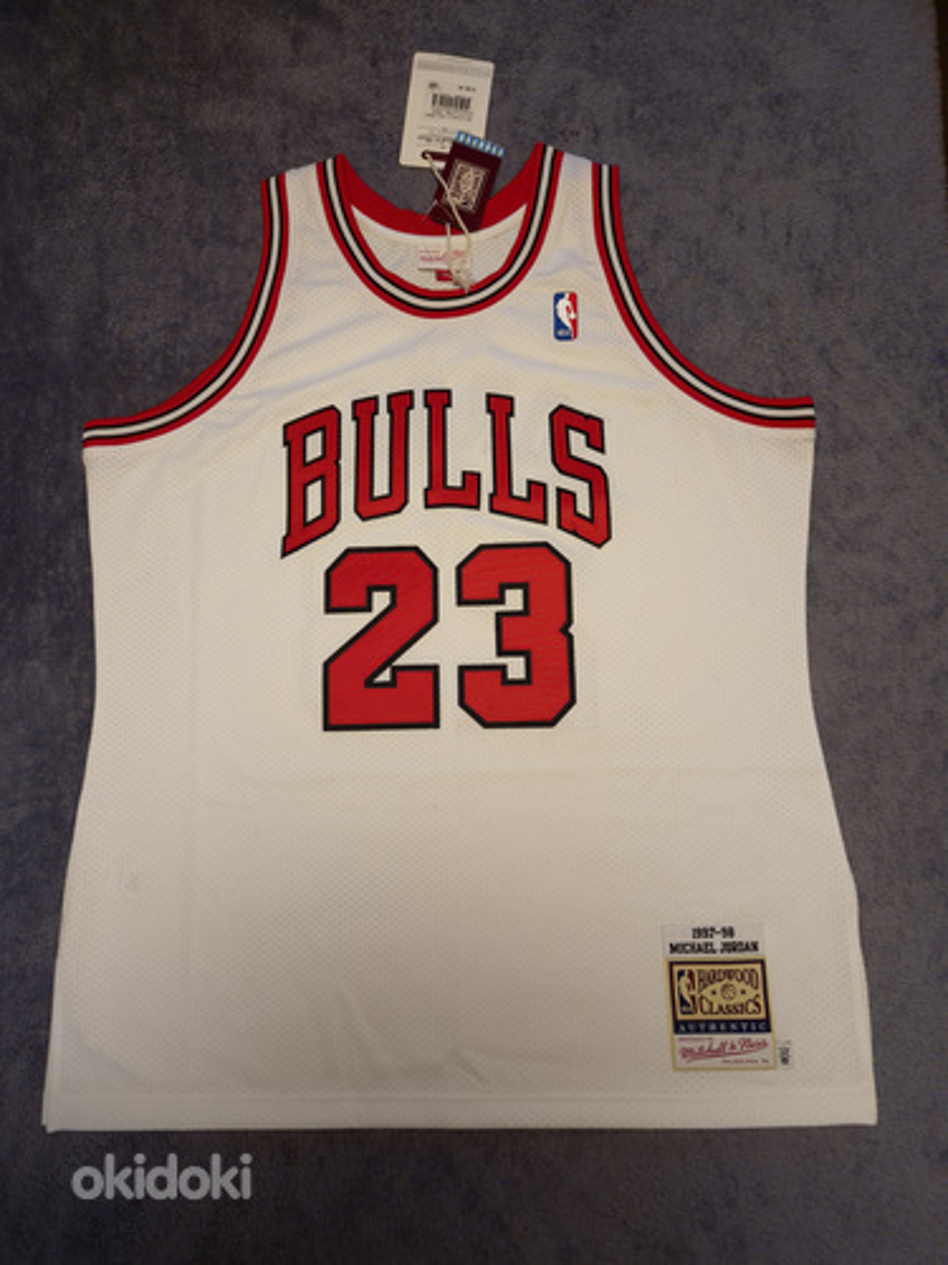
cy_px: 632
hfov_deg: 58.9
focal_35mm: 23
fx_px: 840
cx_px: 474
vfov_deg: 73.9
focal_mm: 5.4
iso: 80
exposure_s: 1/50
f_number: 1.8
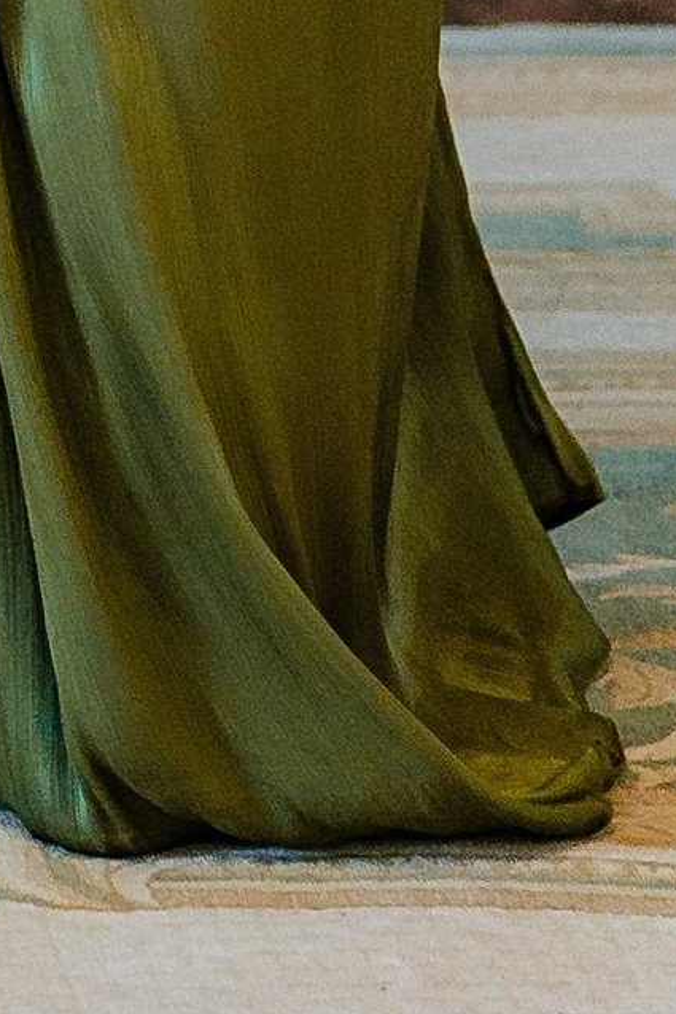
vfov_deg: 6.3
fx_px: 8482
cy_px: -1894
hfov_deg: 4.4
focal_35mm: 301
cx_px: -1112
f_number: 1.4
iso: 800
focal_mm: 50
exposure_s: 1/200
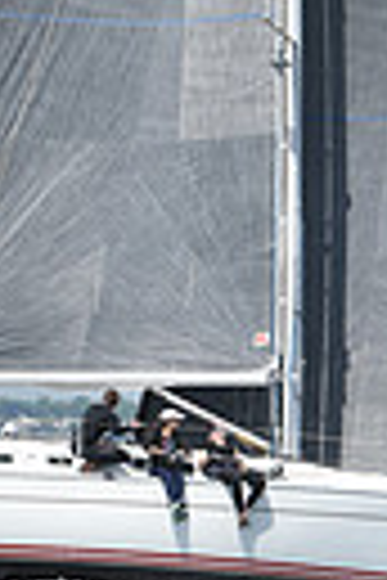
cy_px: -67
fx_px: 6530
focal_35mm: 405
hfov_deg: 3.4
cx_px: 241
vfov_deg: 5.1
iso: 200
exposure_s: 1/800
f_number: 8
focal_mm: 90
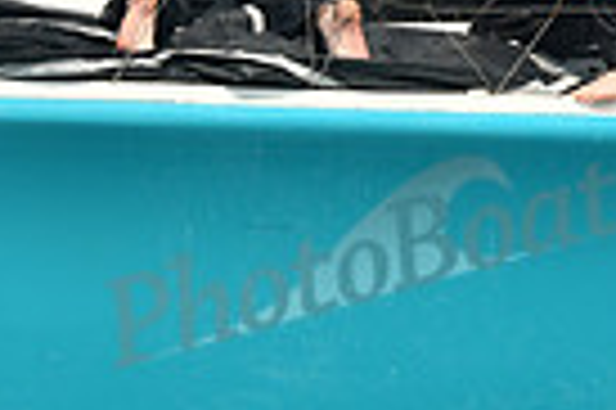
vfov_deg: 2.8
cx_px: 976
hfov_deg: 4.2
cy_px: -47
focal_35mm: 492
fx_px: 8409
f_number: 8
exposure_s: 1/640
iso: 320
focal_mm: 116
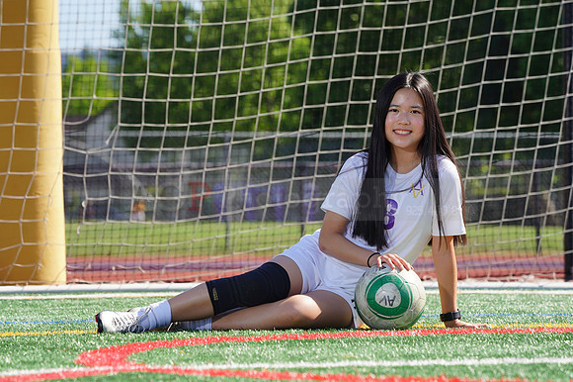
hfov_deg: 7.9
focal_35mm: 262
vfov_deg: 5.2
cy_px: 191
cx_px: 286
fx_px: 4168
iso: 200
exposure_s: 1/250
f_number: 11
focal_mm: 262
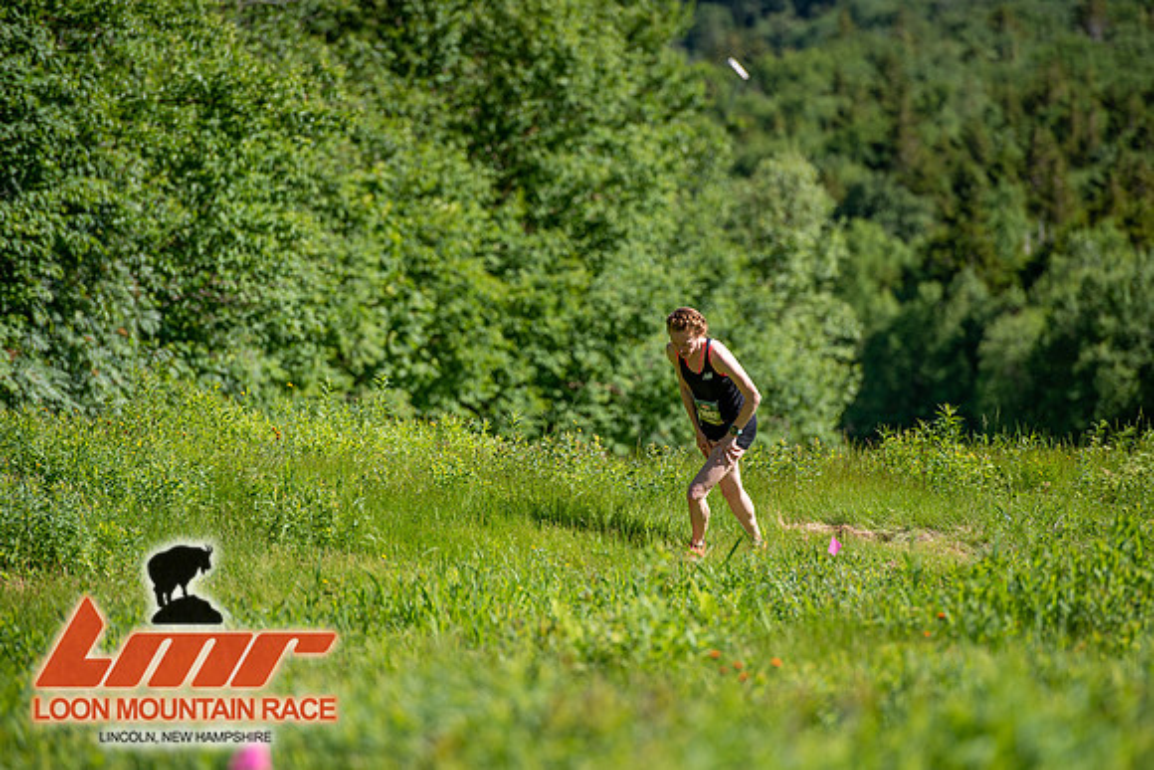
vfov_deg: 6.9
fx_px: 6412
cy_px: 385
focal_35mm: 200
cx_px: 577
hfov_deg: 10.3
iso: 100
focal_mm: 200
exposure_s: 1/640
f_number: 3.5
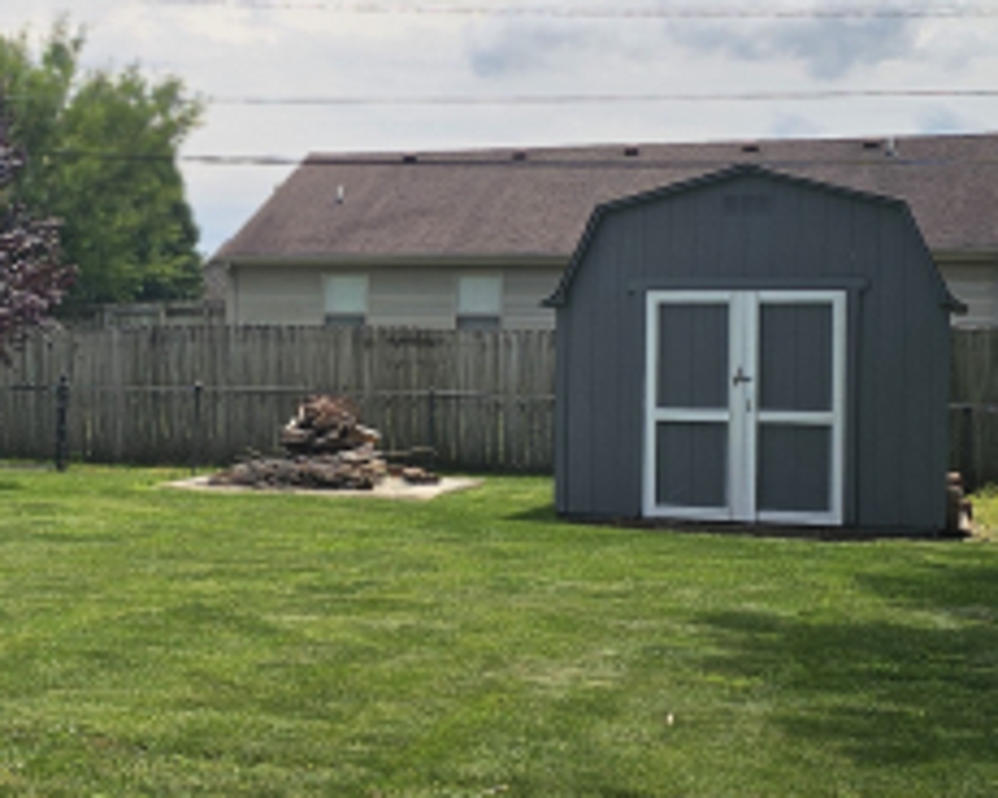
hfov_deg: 28.8
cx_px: 276
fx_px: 1920
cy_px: 416
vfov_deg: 23.5
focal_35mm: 65
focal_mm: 6.3
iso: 10
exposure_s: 1/1453
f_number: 1.7
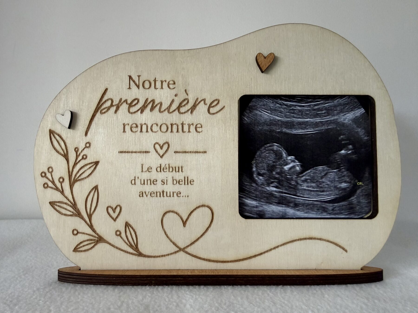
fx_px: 290
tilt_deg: -1.2
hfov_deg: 71.6
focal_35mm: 24
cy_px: 156
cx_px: 209
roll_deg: -0.3
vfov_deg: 56.8
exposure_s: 1/66
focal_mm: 2.22
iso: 320
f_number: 2.2
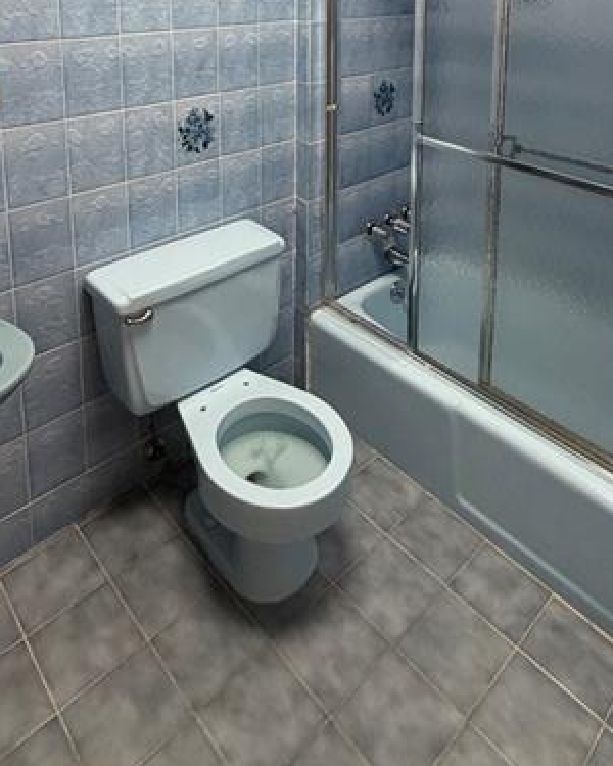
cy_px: 67
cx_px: 341
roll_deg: -0.9
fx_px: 635
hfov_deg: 51.4
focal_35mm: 28
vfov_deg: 53.8
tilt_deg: -9.6
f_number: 2.2
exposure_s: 1/120
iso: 200
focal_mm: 2.22
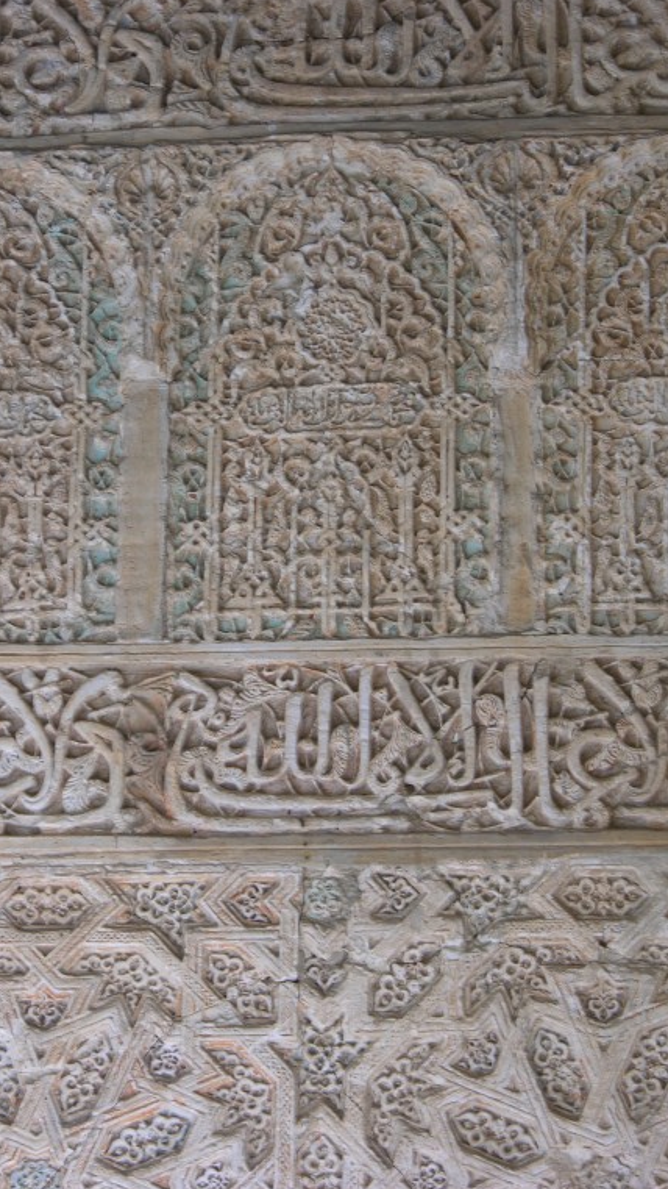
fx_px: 4157
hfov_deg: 9.2
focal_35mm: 132
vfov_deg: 16.3
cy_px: 594
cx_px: 346
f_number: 3.7
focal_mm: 29.5
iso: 50
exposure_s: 1/10.2
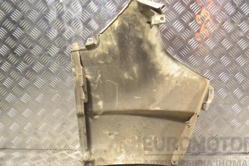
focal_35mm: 41
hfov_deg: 47.4
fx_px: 283
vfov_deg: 32.6
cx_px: 134
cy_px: 81
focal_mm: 24
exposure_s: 1/250
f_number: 8
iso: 3200
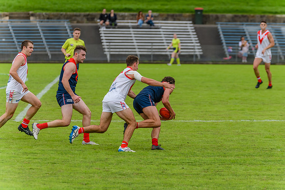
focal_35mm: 286
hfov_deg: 7.2
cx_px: 151
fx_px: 2264
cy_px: 100
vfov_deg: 4.8
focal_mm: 270
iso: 800
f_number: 5.6
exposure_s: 1/2500
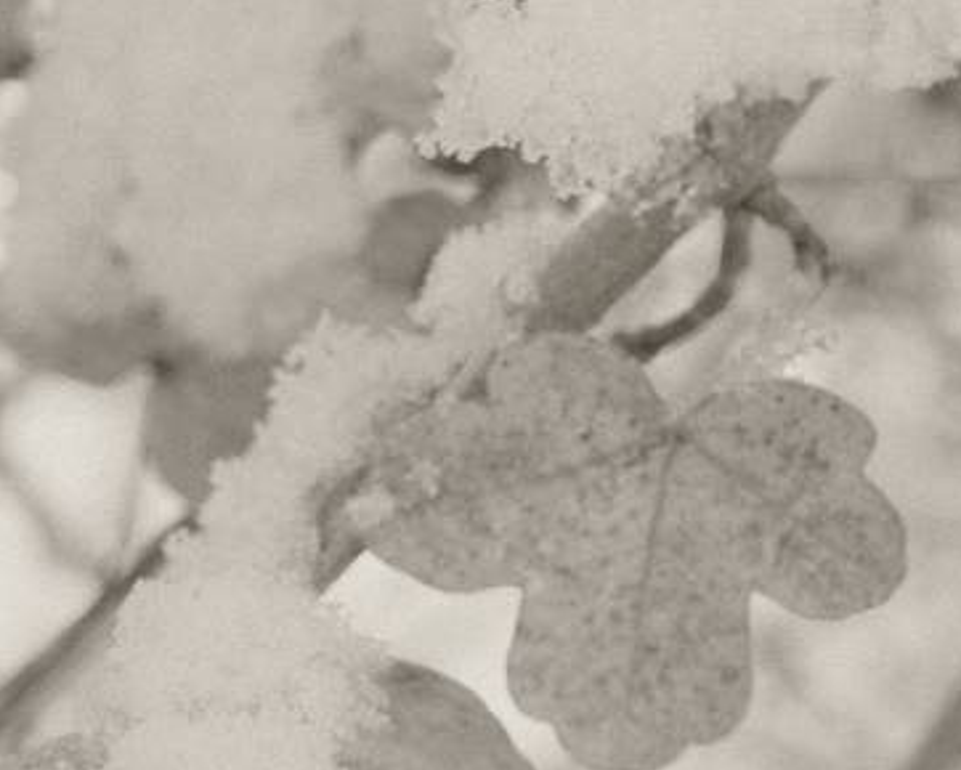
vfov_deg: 9.1
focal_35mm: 170
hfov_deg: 11.3
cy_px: 68
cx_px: 911
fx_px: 4838
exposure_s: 1/240
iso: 640
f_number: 5.6
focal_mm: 27.5
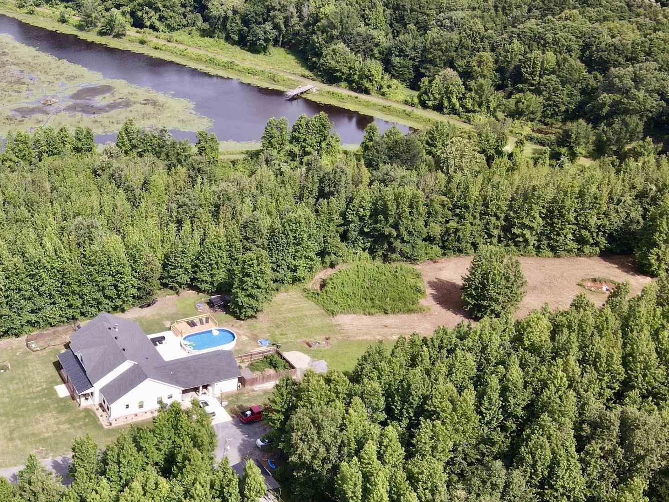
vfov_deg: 34.3
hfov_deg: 42.2
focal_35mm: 42
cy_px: 294
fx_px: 812
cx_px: 106
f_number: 2.8
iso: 270
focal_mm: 4.5
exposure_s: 1/15
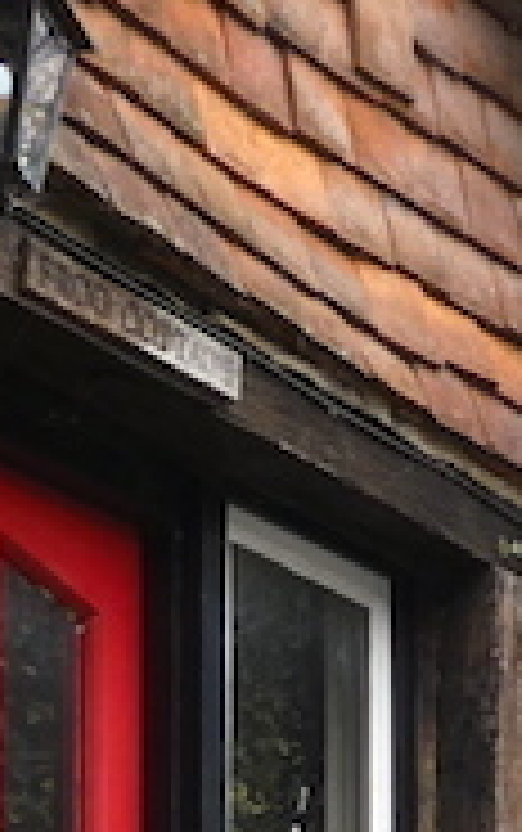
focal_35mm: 163
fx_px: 3702
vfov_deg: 12.4
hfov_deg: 8.1
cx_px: 360
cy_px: 1106
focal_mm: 7.1
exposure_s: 1/160
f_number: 3.6
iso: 80
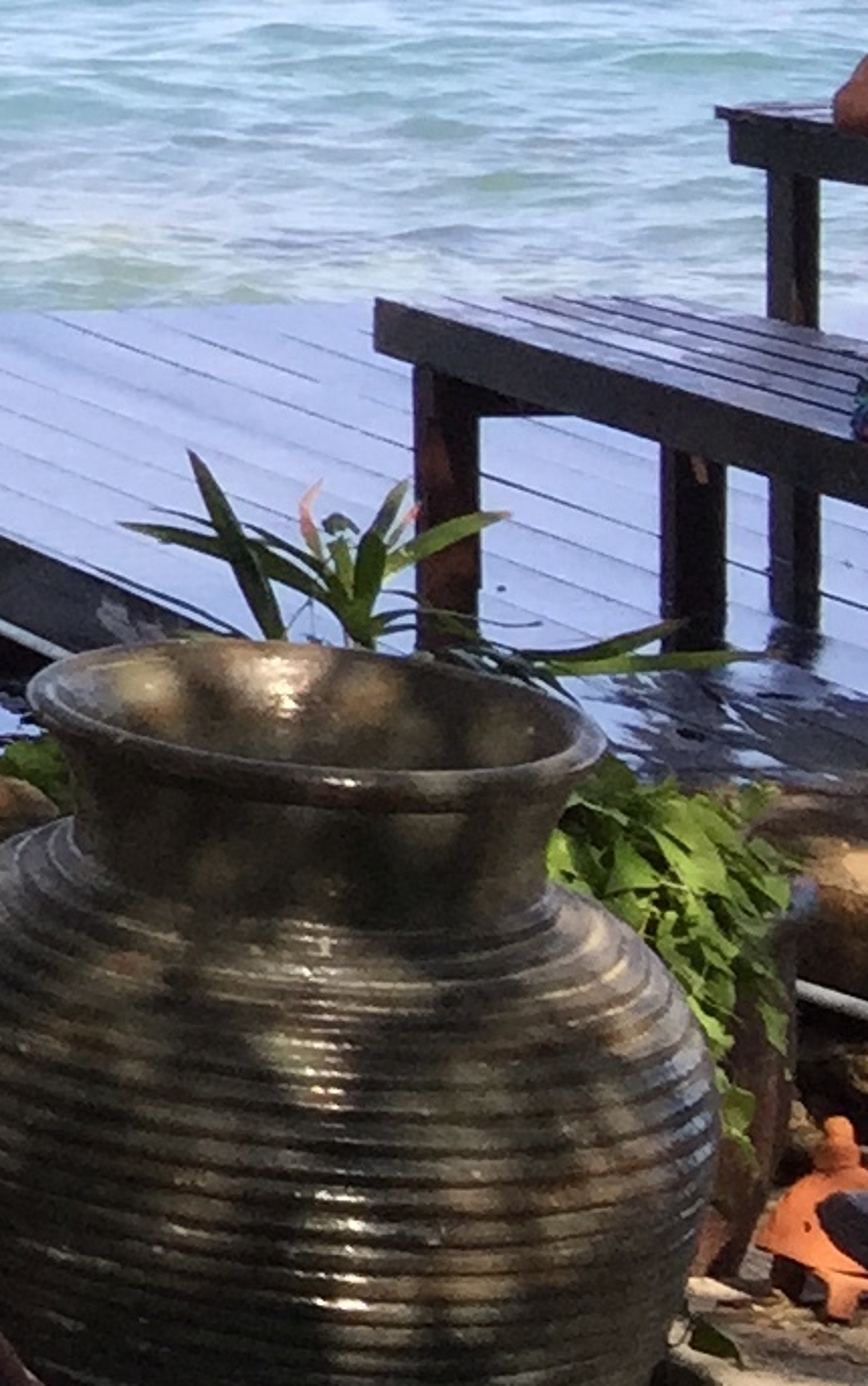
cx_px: -2420
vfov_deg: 13.8
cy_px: -339
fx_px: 5520
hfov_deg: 7.1
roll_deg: +0.3
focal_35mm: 146
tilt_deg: -2.2
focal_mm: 4.15
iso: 32
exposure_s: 1/670
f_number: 2.2
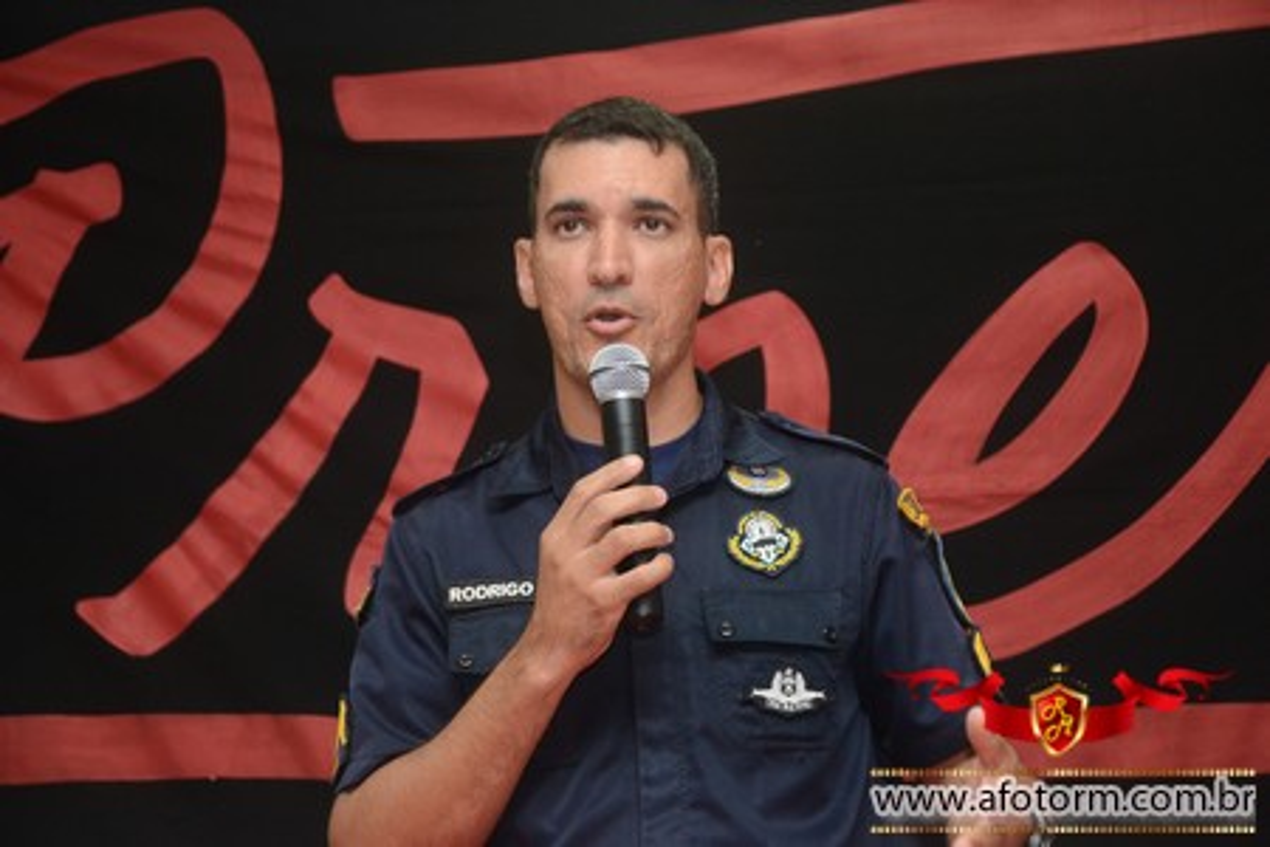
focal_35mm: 105
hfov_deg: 19.5
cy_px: 424
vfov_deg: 13.0
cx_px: 635
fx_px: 3704
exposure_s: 1/125
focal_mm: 70
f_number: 5.3
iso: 1600
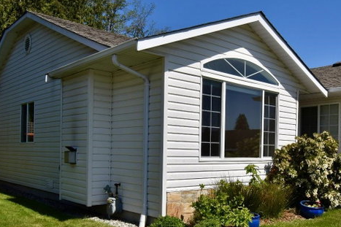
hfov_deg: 52.9
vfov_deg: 36.4
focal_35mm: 36
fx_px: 341
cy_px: 155
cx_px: 196
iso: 100
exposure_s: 1/320
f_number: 9
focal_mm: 14
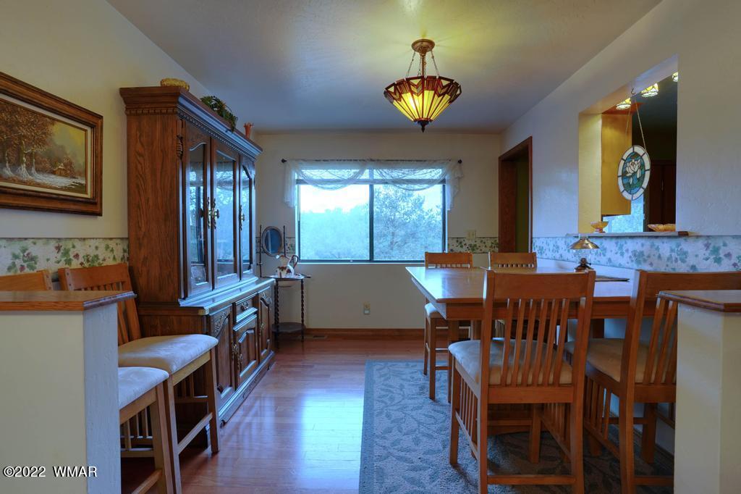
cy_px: 247
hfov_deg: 93.3
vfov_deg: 70.4
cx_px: 370
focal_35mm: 17
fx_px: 350
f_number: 8
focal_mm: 17
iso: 400
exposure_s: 1/2.5
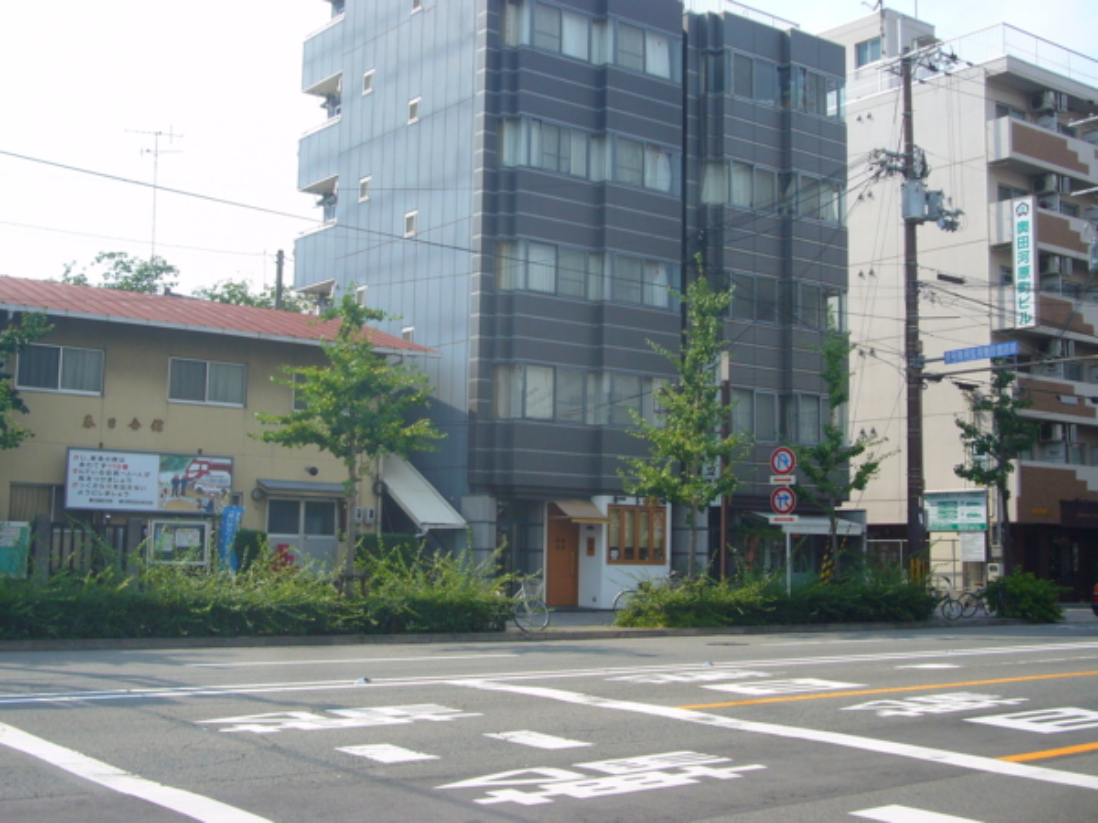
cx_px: 549
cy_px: 412
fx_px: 1459
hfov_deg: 41.2
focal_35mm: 46
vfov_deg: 31.5
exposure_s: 1/200
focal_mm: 7.5
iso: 80
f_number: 7.1
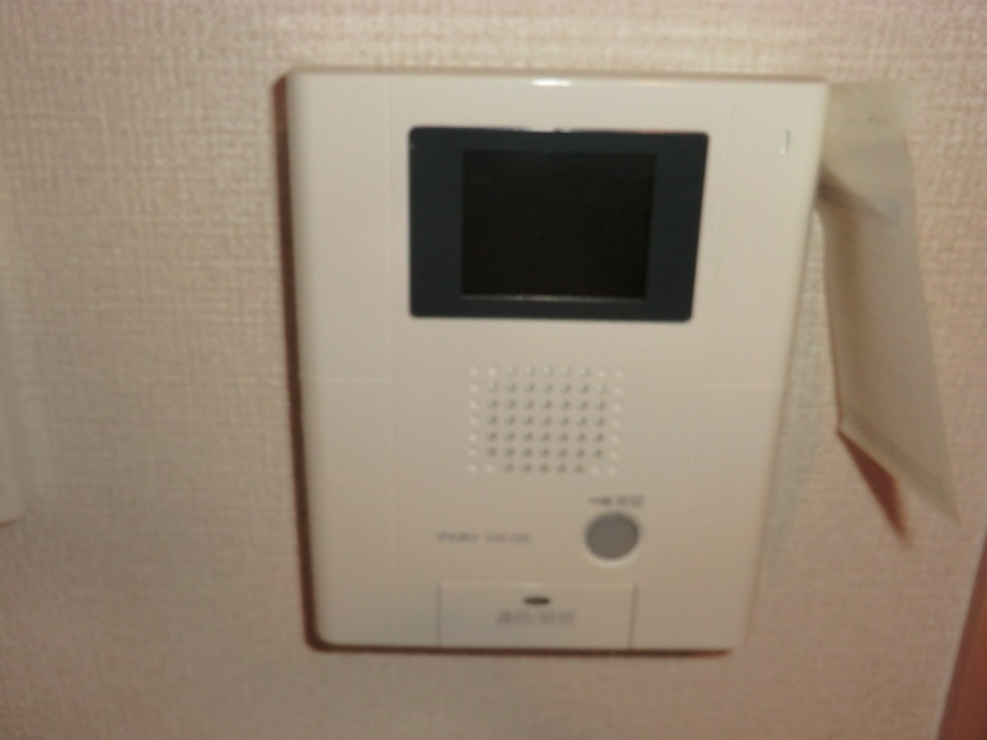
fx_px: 969
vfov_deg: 41.8
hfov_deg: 54.0
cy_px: 370
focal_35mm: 34
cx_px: 494
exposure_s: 1/60
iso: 200
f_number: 3.6
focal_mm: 6.1
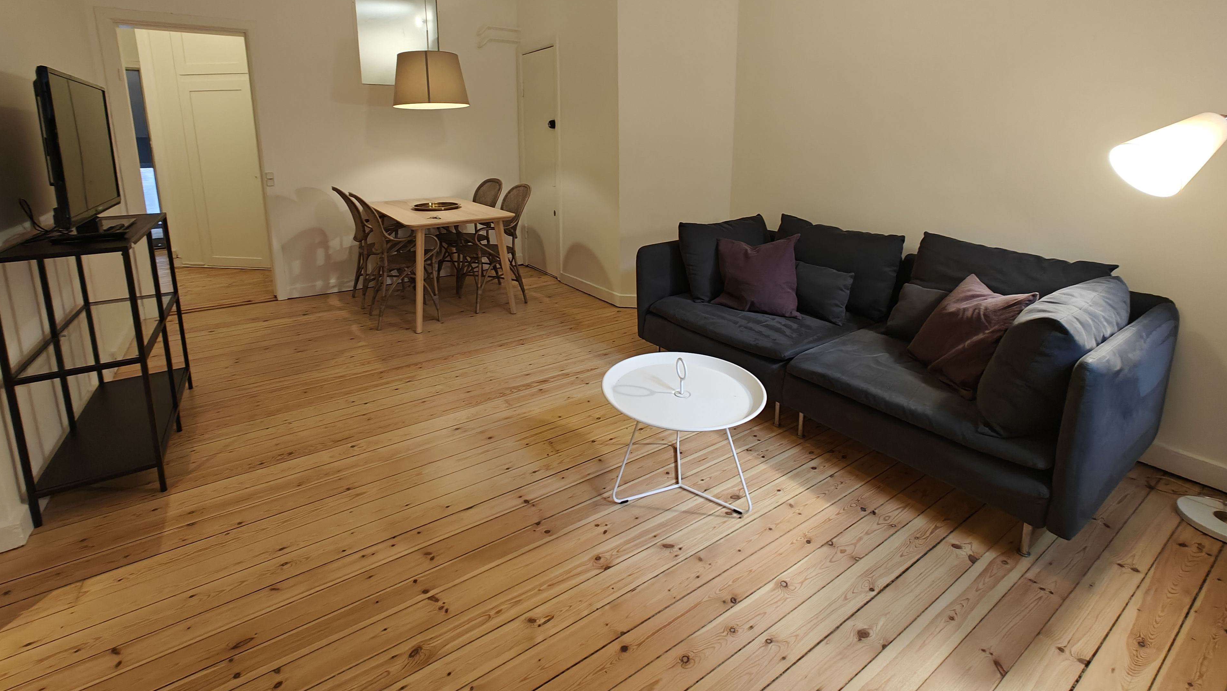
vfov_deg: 65.4
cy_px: 232
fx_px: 521
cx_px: 595
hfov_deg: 99.3
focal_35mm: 16
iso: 400
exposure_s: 1/50
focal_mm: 2.59
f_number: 2.2
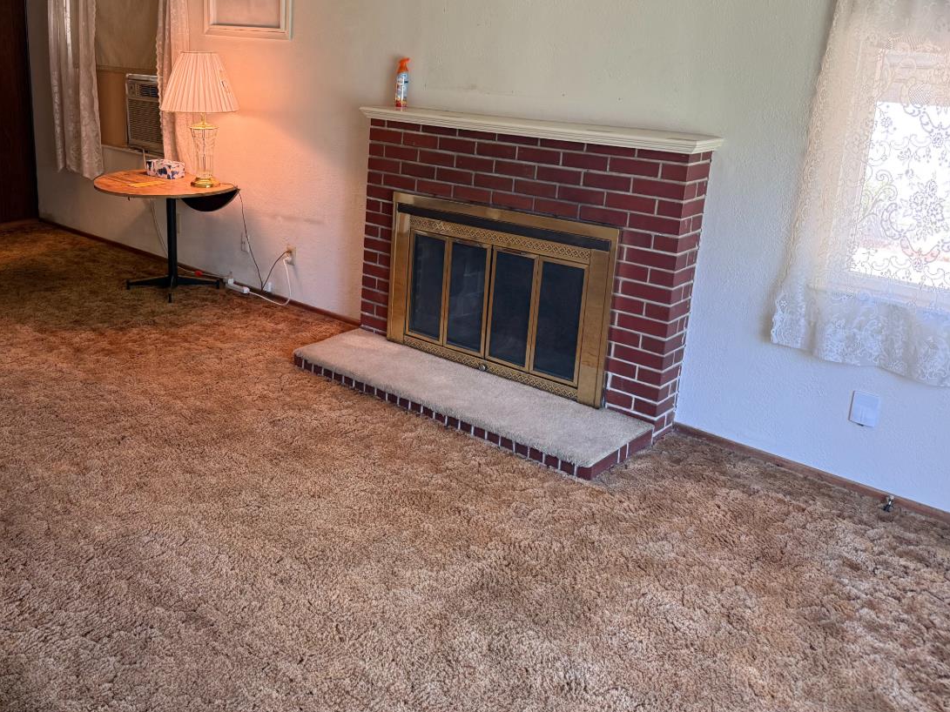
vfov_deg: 42.5
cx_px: 315
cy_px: 253
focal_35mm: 33
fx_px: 906
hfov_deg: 54.2
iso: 200
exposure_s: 1/60
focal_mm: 6.76
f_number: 1.78
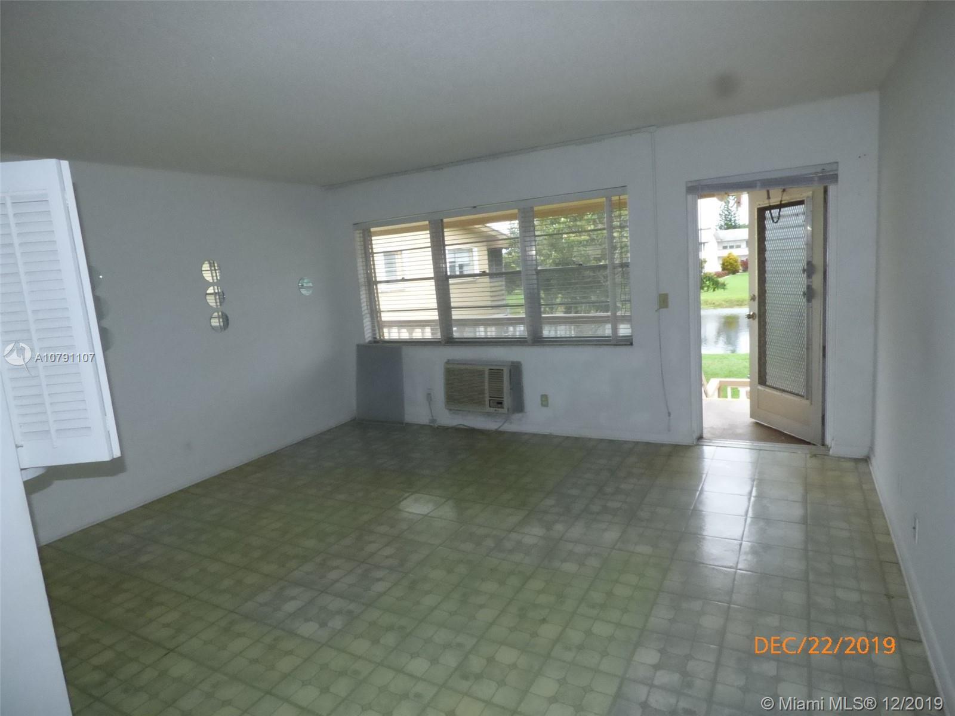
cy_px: 358
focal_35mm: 20
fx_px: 552
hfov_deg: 81.7
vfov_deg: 66.0
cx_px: 478
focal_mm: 3.58
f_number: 8
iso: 800
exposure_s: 1/100
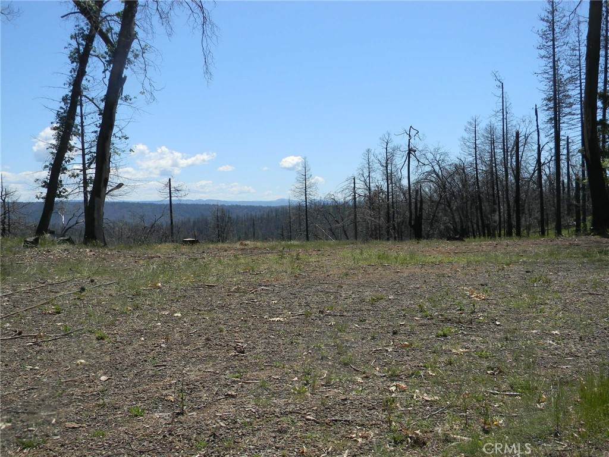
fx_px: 633
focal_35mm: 36
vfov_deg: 39.7
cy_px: 228
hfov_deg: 51.4
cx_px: 304
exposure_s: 1/284
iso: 80
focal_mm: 6.4
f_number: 7.4
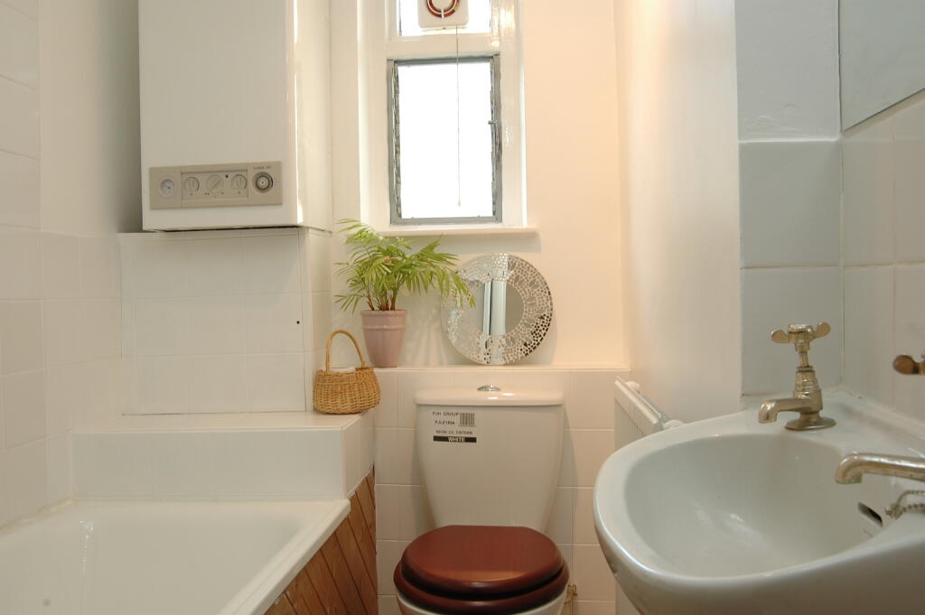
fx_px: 809
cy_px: 308
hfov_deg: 59.5
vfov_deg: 41.6
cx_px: 462
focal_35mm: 32
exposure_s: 1/4
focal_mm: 21
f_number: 11
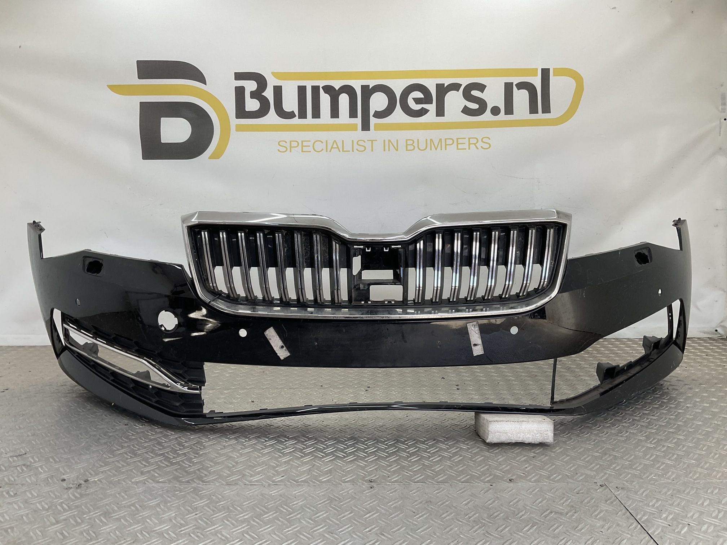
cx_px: 364
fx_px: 609
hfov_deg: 61.7
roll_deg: -1.1
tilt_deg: -7.4
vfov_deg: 48.2
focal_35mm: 29
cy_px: 272
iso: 16
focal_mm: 3
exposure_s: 1/163
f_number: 1.8
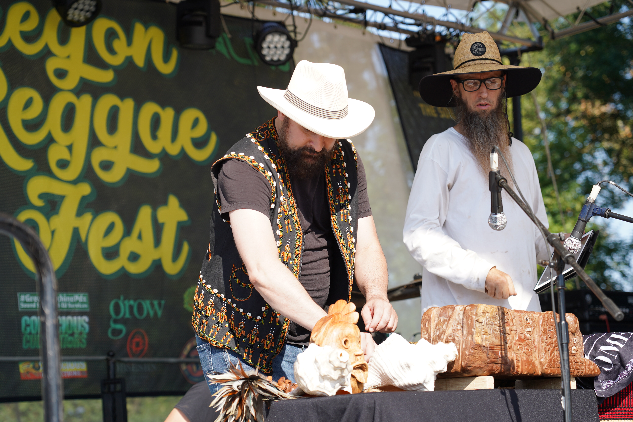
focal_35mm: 105
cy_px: 211
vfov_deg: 13.0
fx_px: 1846
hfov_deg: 19.5
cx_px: 316
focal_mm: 105
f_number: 5
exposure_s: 1/250
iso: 100
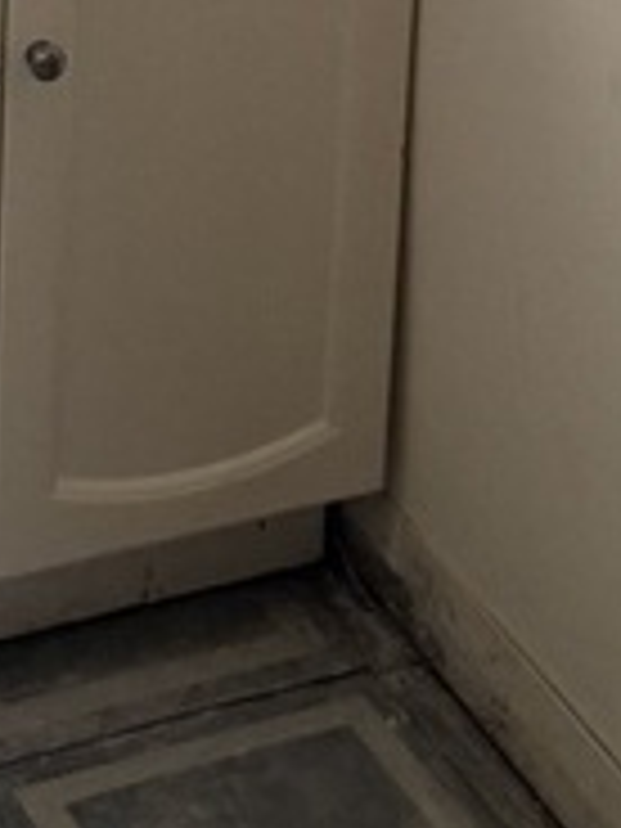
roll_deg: -0.7
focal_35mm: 141
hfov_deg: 10.4
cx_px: 22
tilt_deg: -13.5
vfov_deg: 12.7
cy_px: -670
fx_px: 3373
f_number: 1.78
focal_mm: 6.76
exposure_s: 1/60
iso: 250
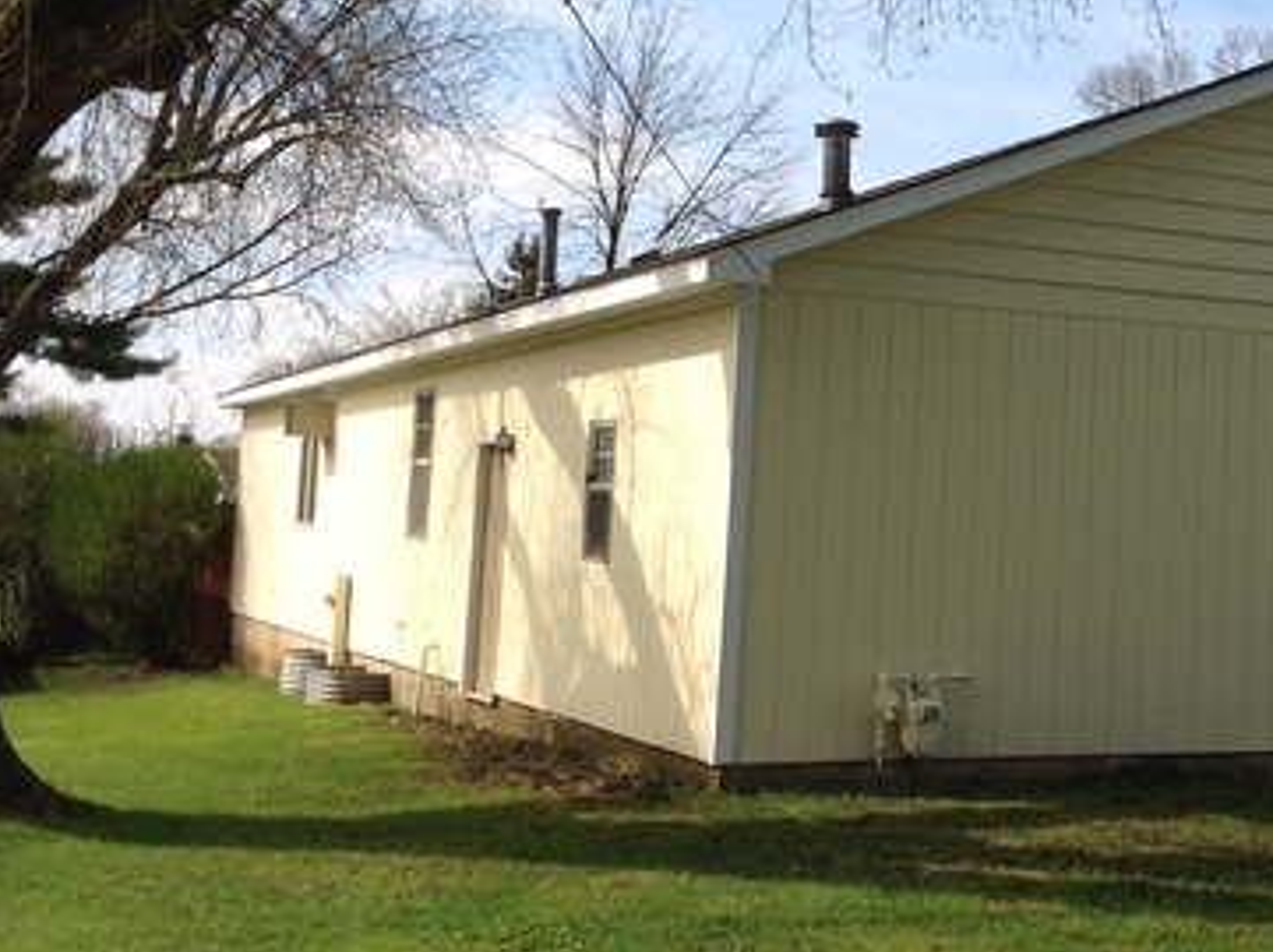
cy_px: 388
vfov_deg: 23.6
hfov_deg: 30.3
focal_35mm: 62
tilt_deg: +5.0
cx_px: 1065
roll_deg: -2.5
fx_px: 2278
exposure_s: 1/1592
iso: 50
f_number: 2.4
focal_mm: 4.28
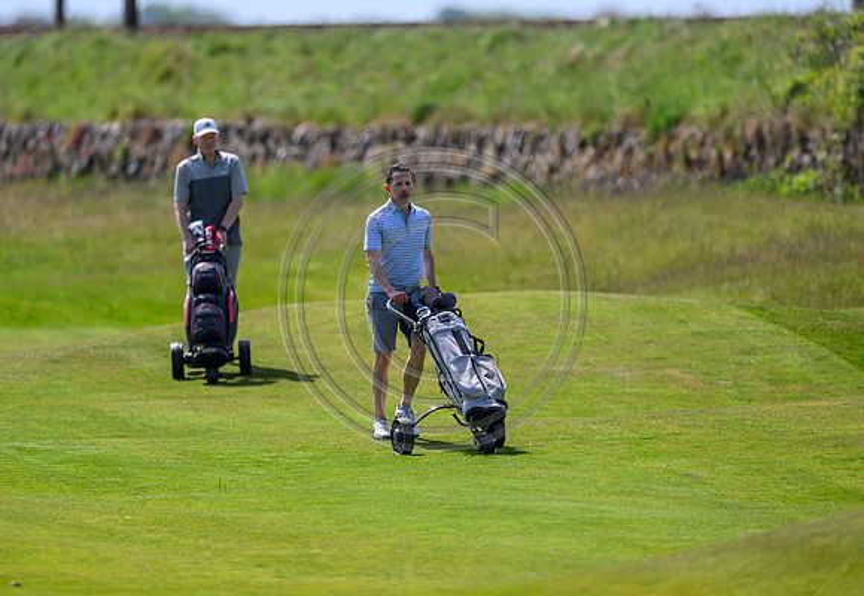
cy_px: 254
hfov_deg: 3.1
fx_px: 15947
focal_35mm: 657
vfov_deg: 2.1
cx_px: 351
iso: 500
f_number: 4
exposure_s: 1/3200
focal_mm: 560
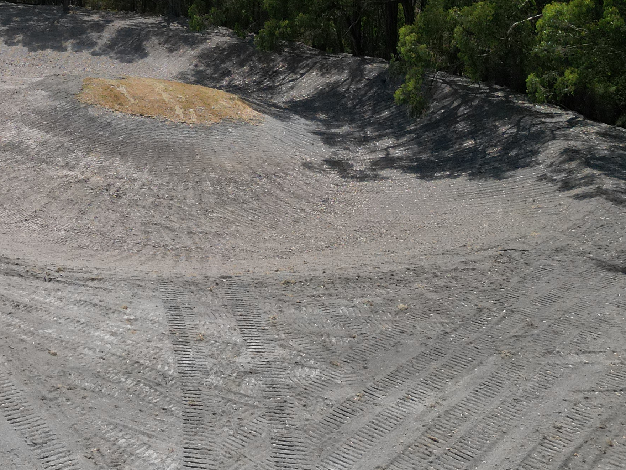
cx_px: 4
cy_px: 41
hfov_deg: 32.2
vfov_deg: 25.7
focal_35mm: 55
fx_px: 995
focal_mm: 6.72
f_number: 1.7
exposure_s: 1/5000
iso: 200
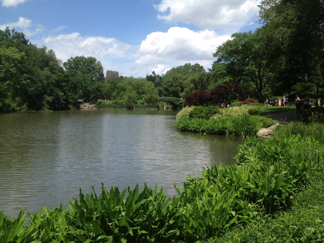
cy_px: 122
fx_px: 328
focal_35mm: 35
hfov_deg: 52.6
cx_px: 162
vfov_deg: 40.7
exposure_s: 1/1672
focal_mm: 4.28
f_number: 2.4
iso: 64
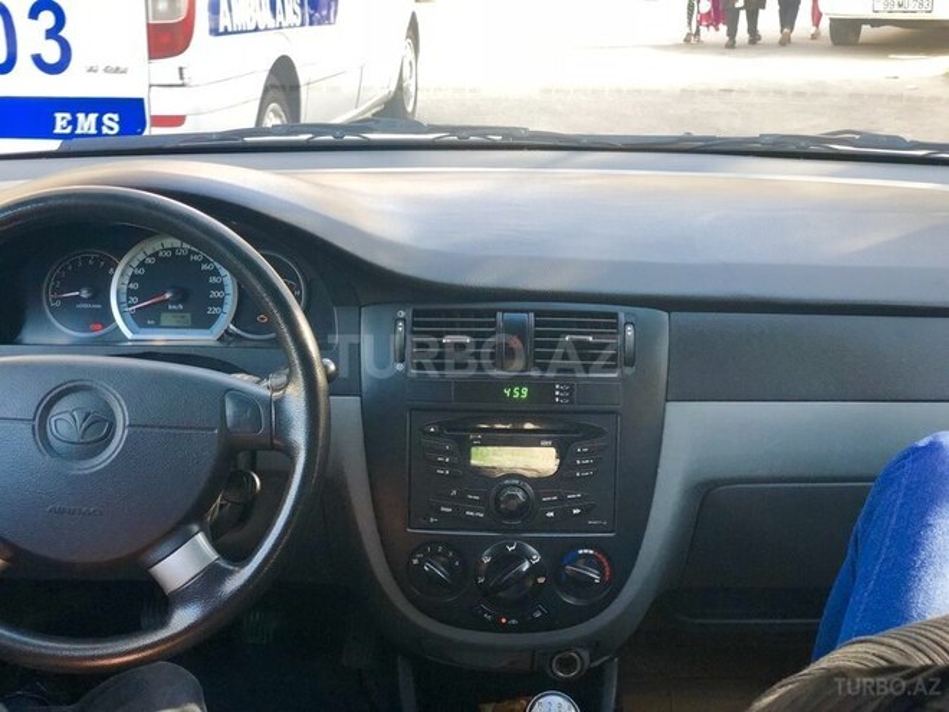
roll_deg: -1.0
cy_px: 356
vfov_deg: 28.0
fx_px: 1426
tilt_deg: -18.6
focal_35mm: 52
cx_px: 474
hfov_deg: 36.8
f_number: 2.4
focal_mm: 6
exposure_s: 1/60
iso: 50
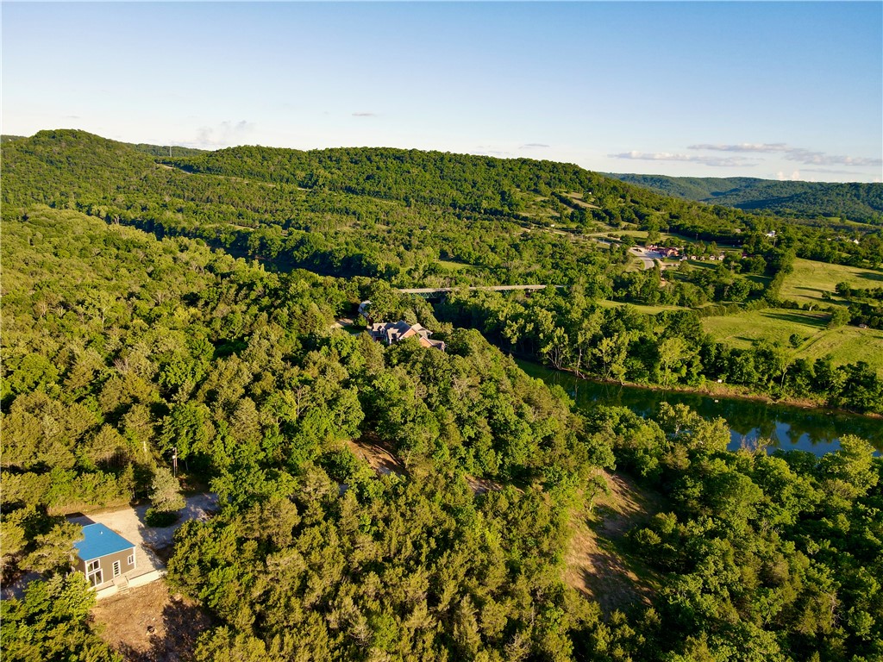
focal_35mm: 24
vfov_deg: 56.8
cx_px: 442
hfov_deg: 71.6
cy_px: 331
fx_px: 612
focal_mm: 4.5
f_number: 2.8
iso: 100
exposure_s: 1/350
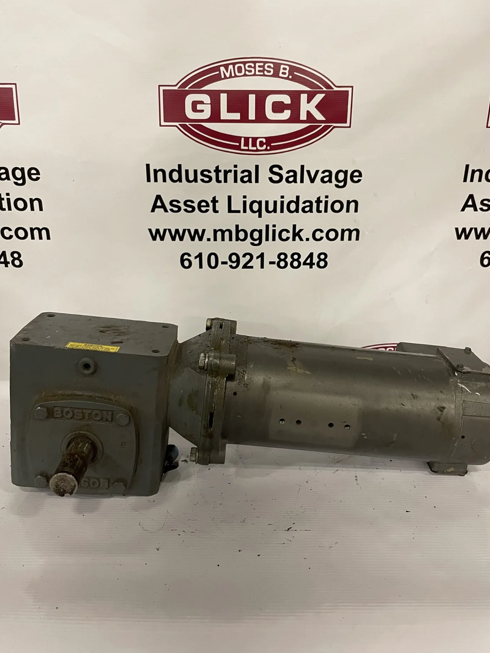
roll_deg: +0.4
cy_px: 305
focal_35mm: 28
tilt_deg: -16.2
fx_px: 528
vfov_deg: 63.4
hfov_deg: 49.7
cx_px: 255
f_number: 1.6
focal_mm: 4.2
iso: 500
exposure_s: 1/60
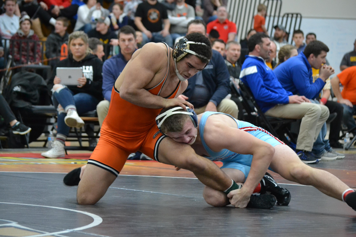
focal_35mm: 158
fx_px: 1557
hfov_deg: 13.0
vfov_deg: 8.7
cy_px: 118
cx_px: 178
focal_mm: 105
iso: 3200
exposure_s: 1/125
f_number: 4.5
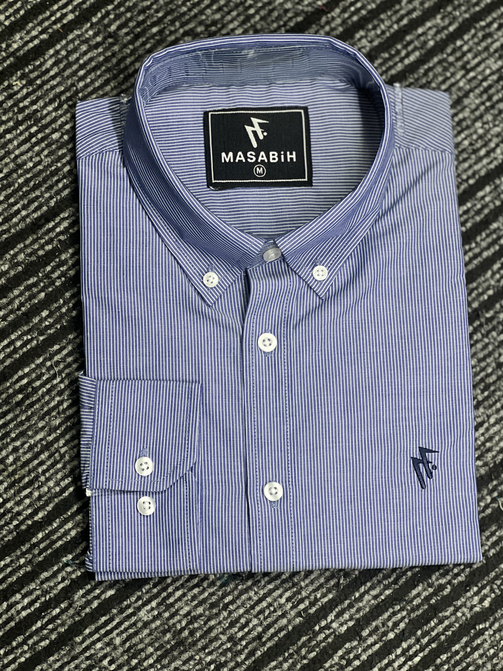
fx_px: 1492
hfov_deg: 19.1
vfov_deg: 25.3
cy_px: 336
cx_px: 252
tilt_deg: -81.9
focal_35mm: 77
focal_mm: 9
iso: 200
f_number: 2.8
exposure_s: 1/100
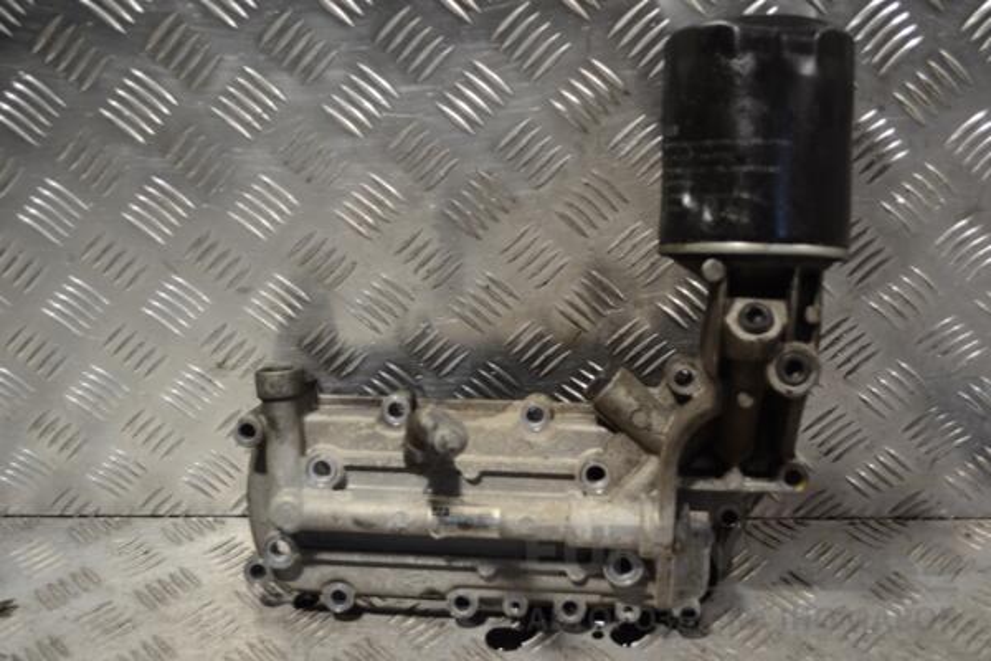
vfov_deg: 28.1
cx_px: 496
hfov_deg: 41.1
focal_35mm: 48
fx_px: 1321
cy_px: 330
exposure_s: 1/30
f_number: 4.8
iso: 125
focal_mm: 32
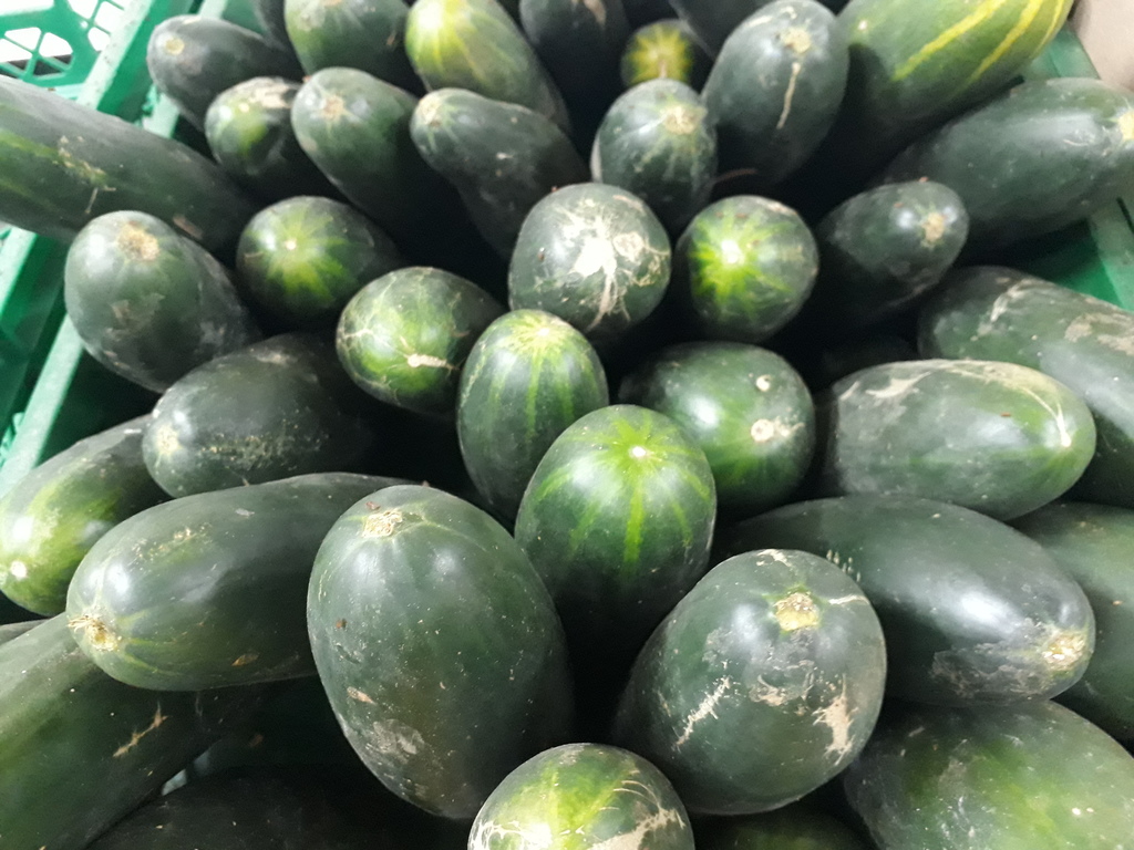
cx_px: 567
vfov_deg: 51.4
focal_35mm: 27
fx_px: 885
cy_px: 425
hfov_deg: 65.3
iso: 500
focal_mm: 3.6
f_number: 1.9
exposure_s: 1/15
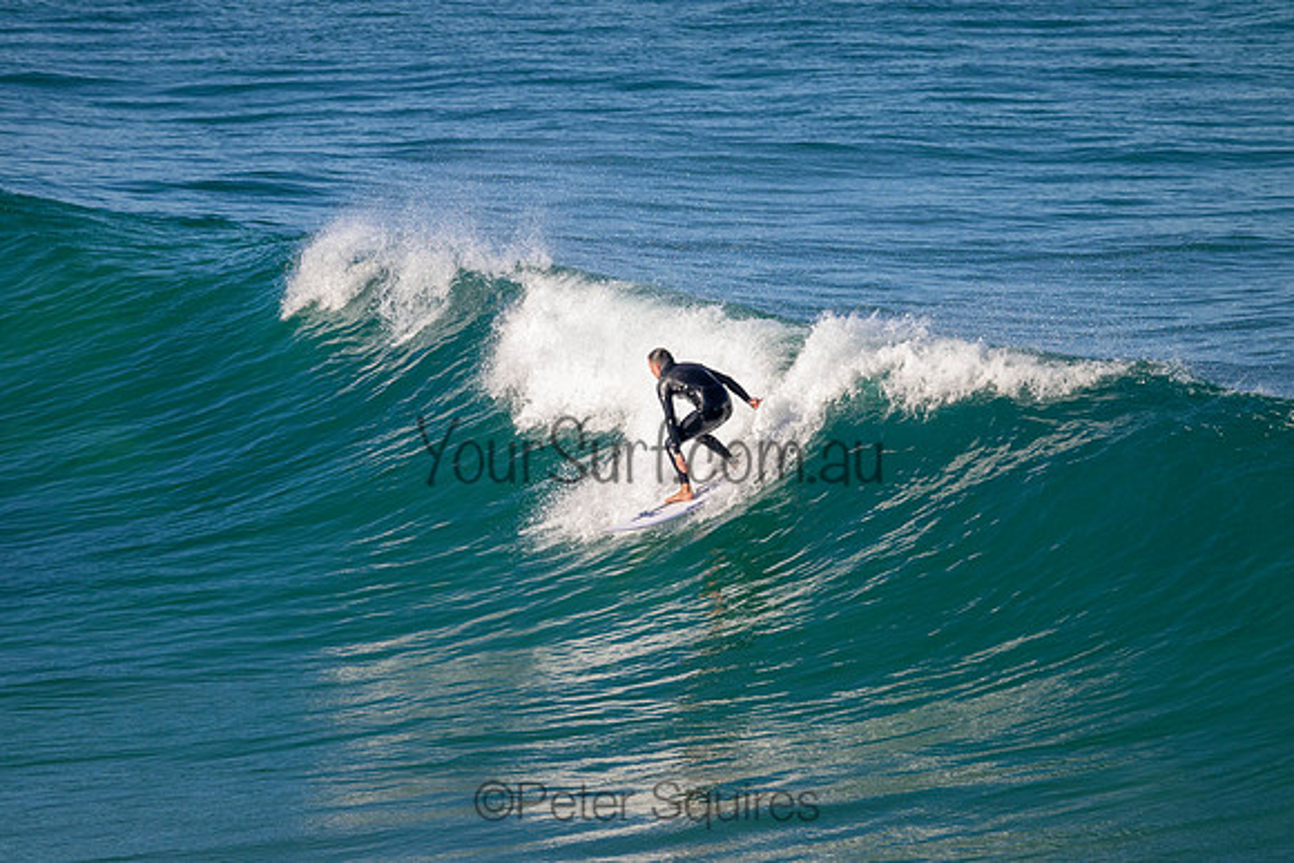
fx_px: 17257
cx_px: 647
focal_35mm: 480
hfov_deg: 4.3
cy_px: 432
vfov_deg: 2.9
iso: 2000
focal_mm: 480
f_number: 11
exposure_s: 1/2000
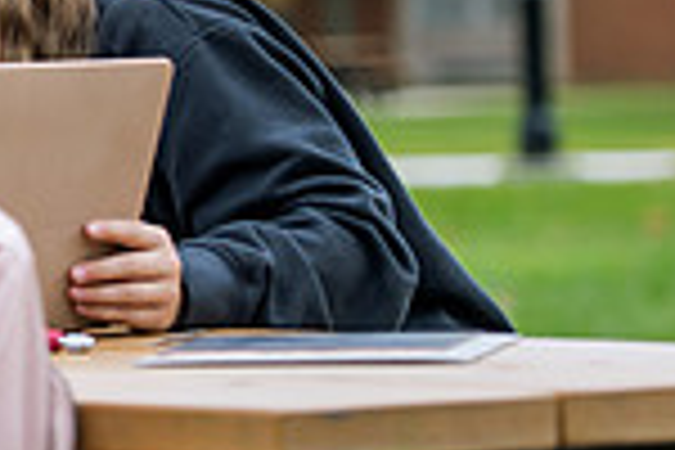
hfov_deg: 5.2
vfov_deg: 3.5
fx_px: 7256
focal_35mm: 387
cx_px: -554
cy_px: -236
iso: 160
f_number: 3.2
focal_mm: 100
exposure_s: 1/500
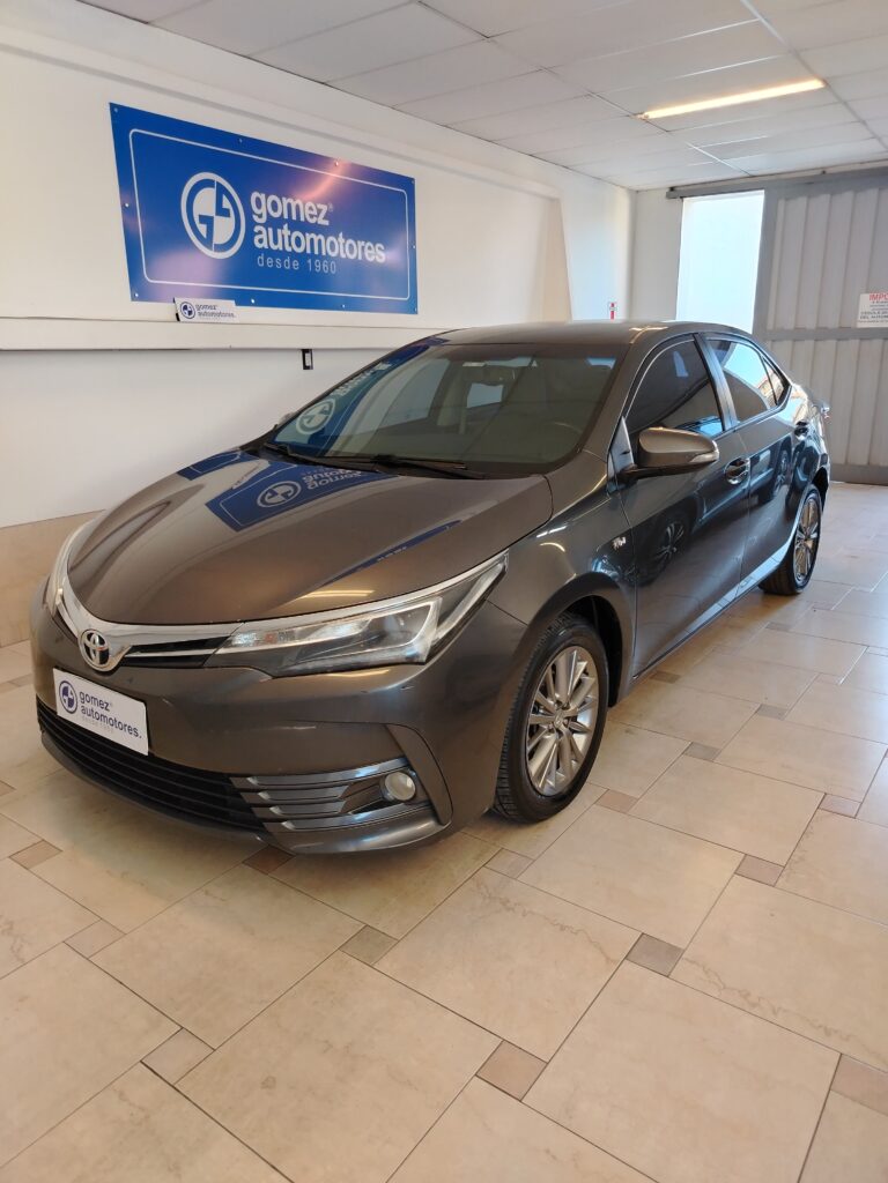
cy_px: 592
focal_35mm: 24
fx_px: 821
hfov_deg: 56.8
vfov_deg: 71.6
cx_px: 444
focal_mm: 5.25
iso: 428
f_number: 1.75
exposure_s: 1/50
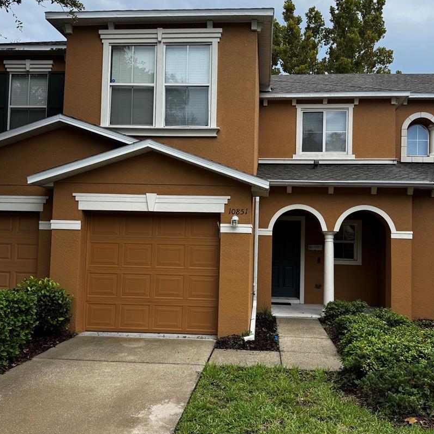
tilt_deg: +1.3
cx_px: 232
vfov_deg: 51.1
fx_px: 454
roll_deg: -1.3
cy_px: 218
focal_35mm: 32
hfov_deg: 51.1
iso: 80
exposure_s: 1/1560
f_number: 1.78
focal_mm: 6.76
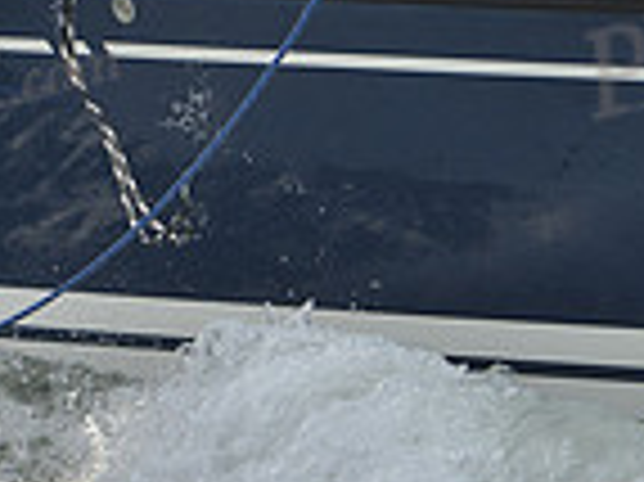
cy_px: -169
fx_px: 9053
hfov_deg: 4.1
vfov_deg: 3.0
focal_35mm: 487
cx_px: 356
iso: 200
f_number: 6.3
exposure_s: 1/1250
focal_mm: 125
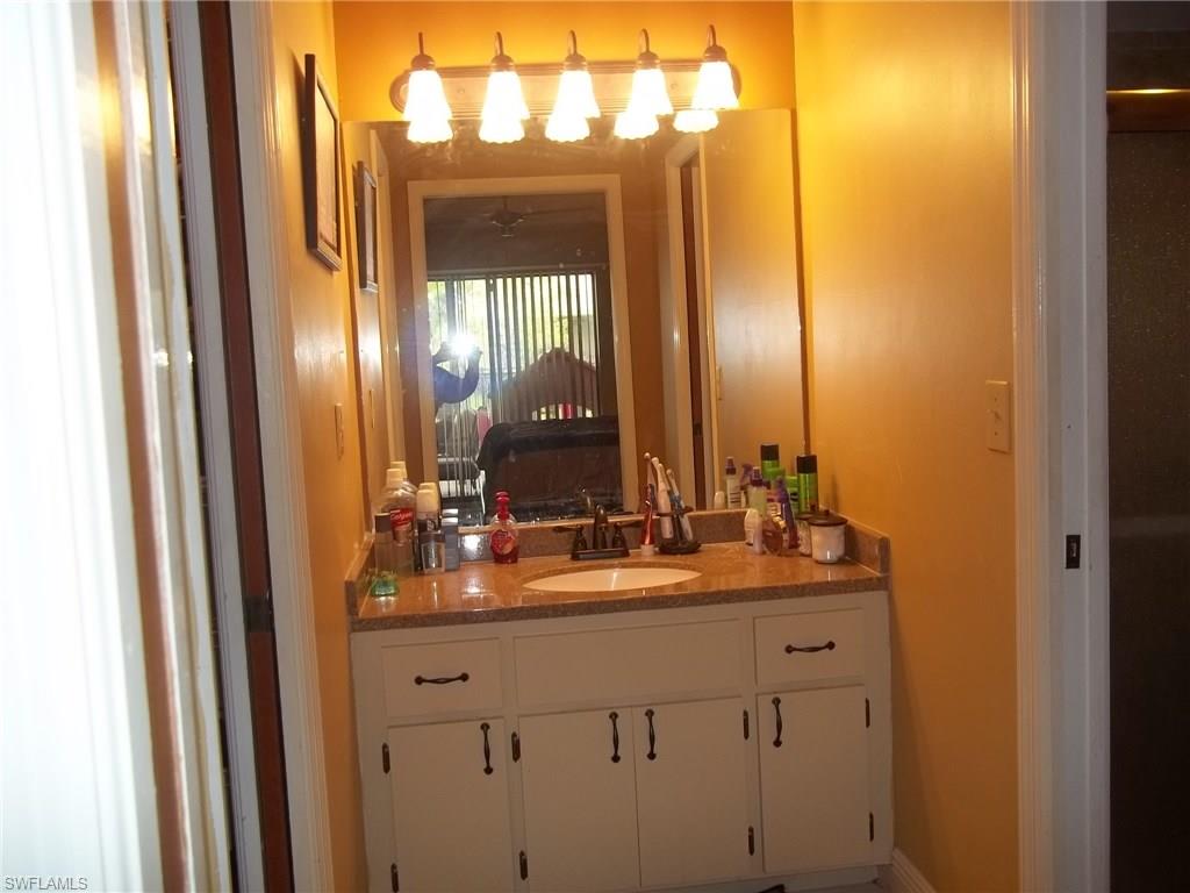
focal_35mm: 32
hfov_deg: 56.8
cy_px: 446
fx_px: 1100
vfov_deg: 44.2
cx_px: 595
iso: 64
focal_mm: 5.7
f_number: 2.9
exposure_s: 1/30
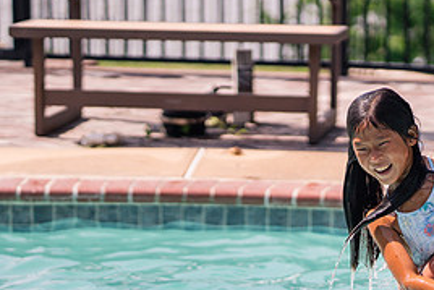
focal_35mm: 184
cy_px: 292
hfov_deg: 11.1
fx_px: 2219
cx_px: 314
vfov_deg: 7.4
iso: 200
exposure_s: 1/6400
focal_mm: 85
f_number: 2.2
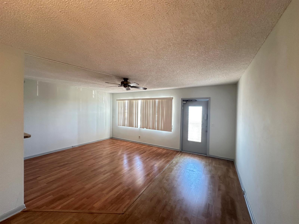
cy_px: 112
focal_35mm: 14
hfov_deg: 102.1
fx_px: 121
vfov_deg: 85.7
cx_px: 150
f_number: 2.2
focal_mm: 2.22
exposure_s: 1/60
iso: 250
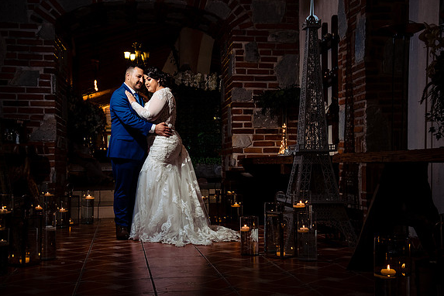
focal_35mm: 51
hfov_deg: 38.9
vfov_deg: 26.5
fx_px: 629
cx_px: 220
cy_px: 147
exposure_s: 1/160
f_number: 7.1
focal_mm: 48
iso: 2000
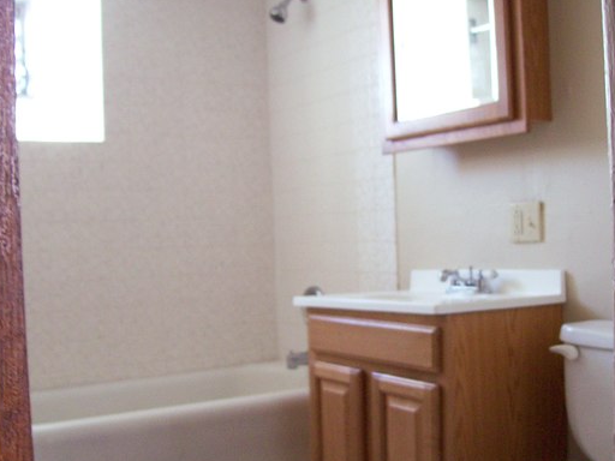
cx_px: 330
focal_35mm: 45
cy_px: 281
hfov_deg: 42.0
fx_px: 799
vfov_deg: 32.1
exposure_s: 1/13.6
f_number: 2.7
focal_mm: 6
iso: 160
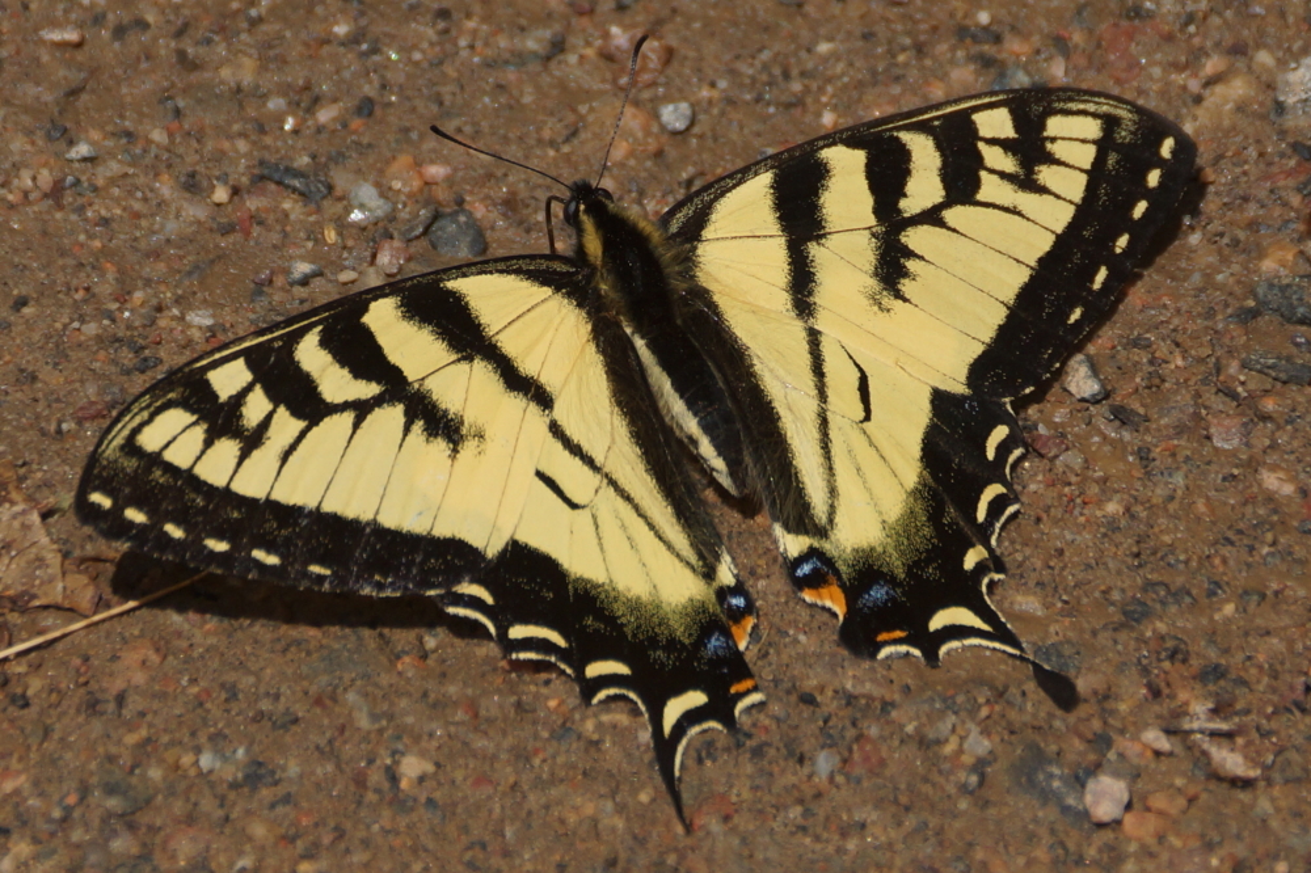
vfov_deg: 3.7
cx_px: 656
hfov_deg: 5.5
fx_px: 13651
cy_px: 436
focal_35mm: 375
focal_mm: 250
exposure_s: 1/400
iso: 160
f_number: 6.3
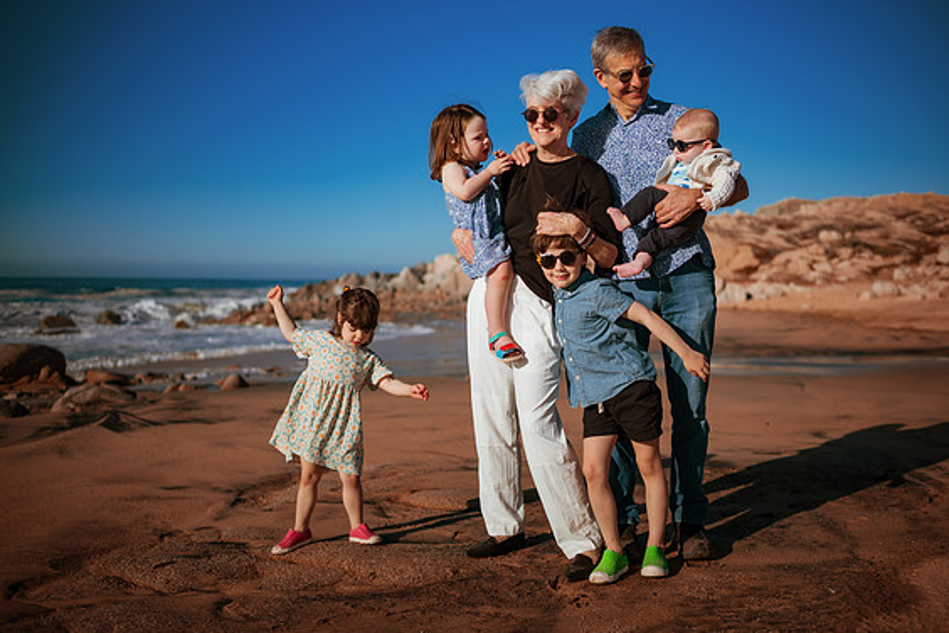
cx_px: 476
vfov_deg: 36.9
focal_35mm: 36
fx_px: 949
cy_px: 309
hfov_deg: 53.1
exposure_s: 1/8000
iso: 50
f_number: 1.8
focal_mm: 35
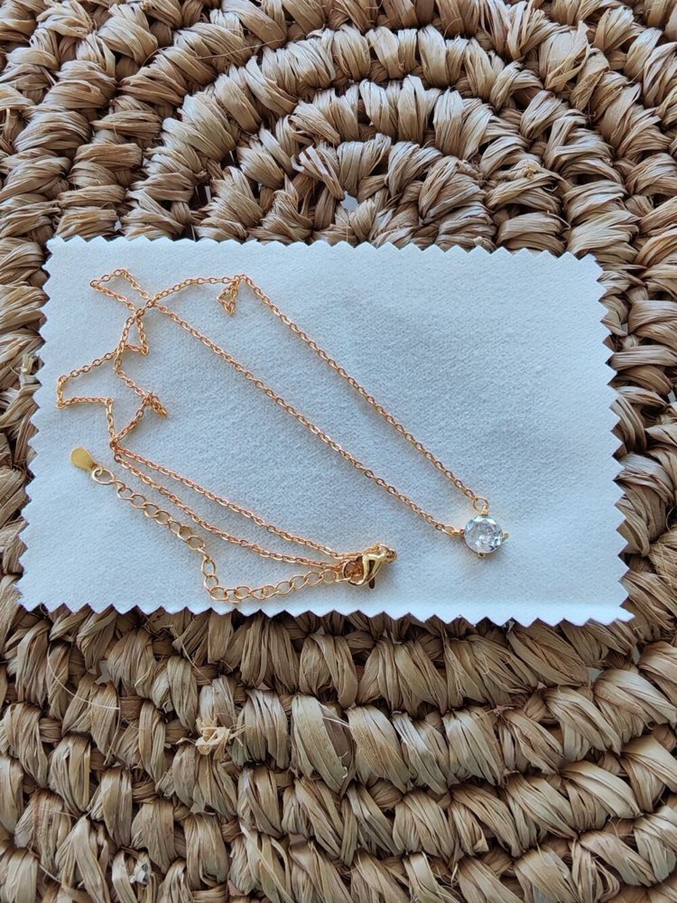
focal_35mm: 27
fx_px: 704
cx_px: 338
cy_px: 452
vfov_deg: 65.3
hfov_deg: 51.4
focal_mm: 1.96
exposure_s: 1/100
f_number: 2.2
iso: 80
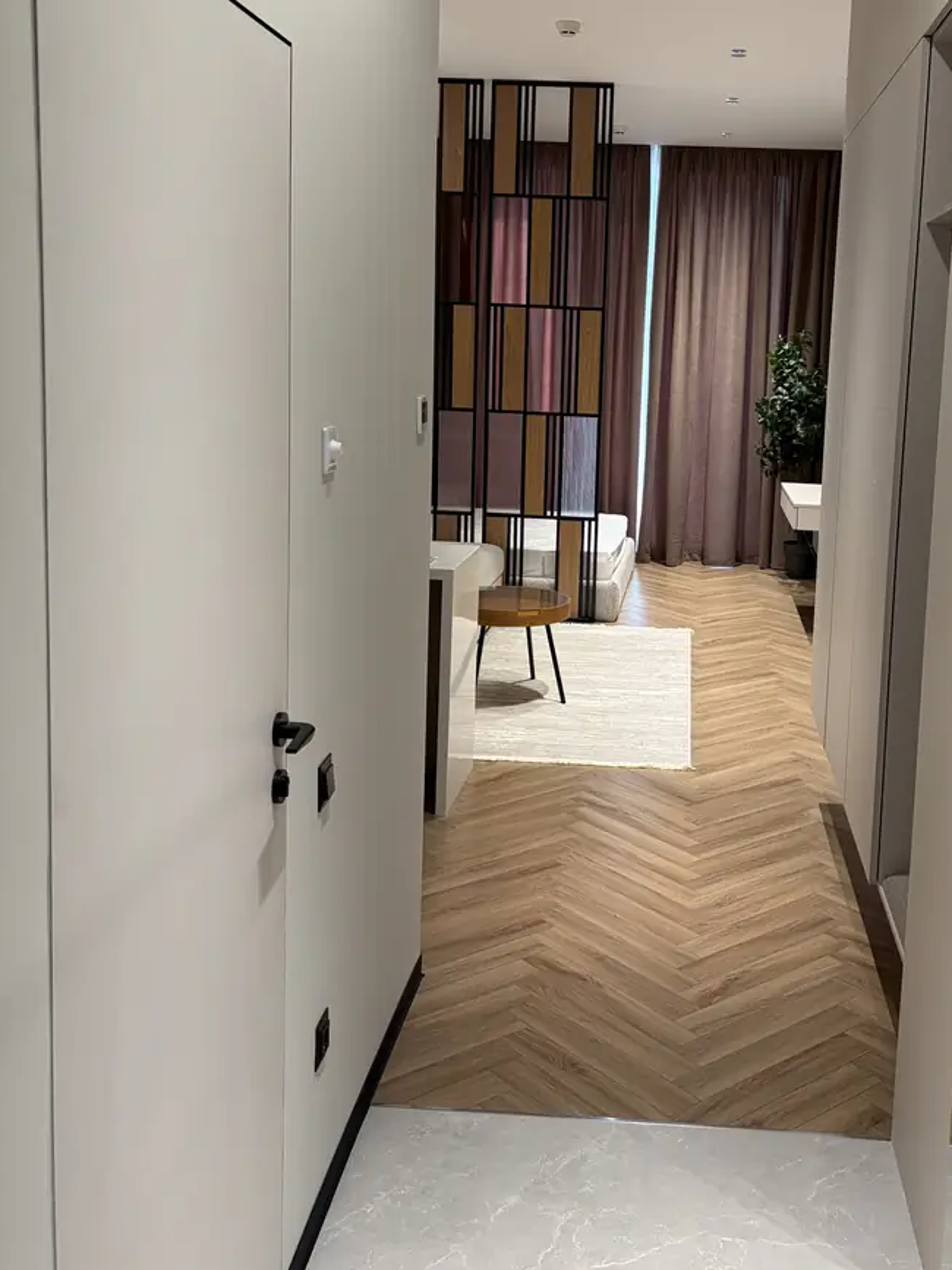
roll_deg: -2.7
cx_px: 622
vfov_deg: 51.0
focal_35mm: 36
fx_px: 1320
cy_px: 504
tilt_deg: -7.6
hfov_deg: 39.3
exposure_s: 1/50
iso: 100
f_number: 1.6
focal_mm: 5.96
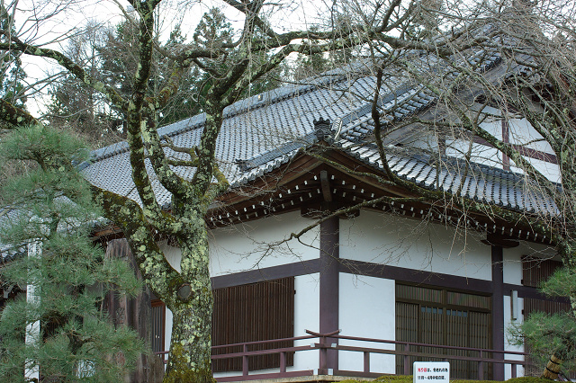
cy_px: 192
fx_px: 1199
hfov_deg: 27.0
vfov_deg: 18.2
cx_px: 288
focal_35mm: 75
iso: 200
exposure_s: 1/60
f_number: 7.1
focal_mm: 50
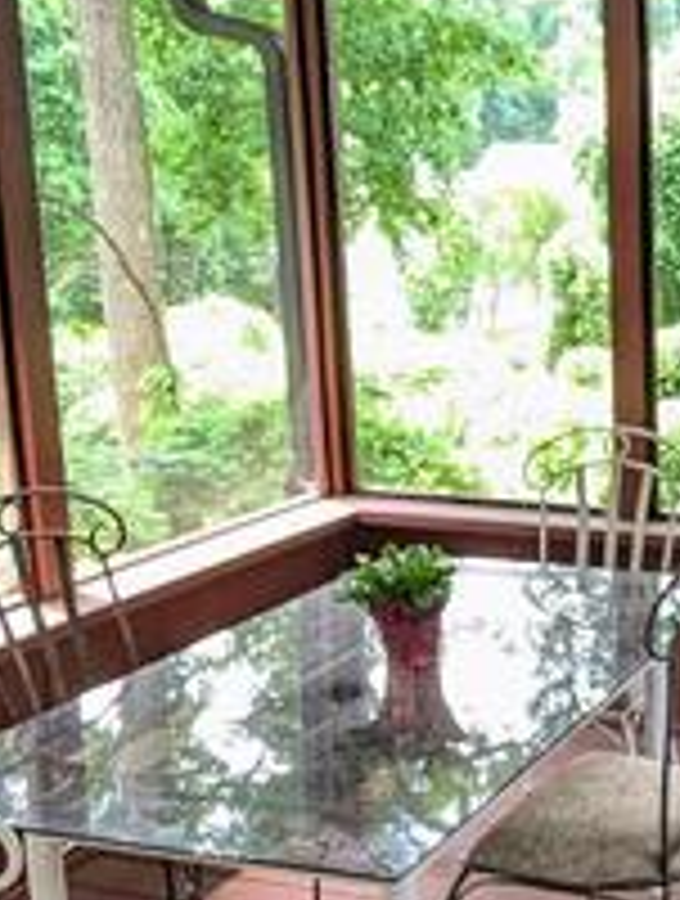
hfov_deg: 26.5
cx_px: 847
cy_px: 436
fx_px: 1252
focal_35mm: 48
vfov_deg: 39.6
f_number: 1.7
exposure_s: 1/182
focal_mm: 2.02
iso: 175
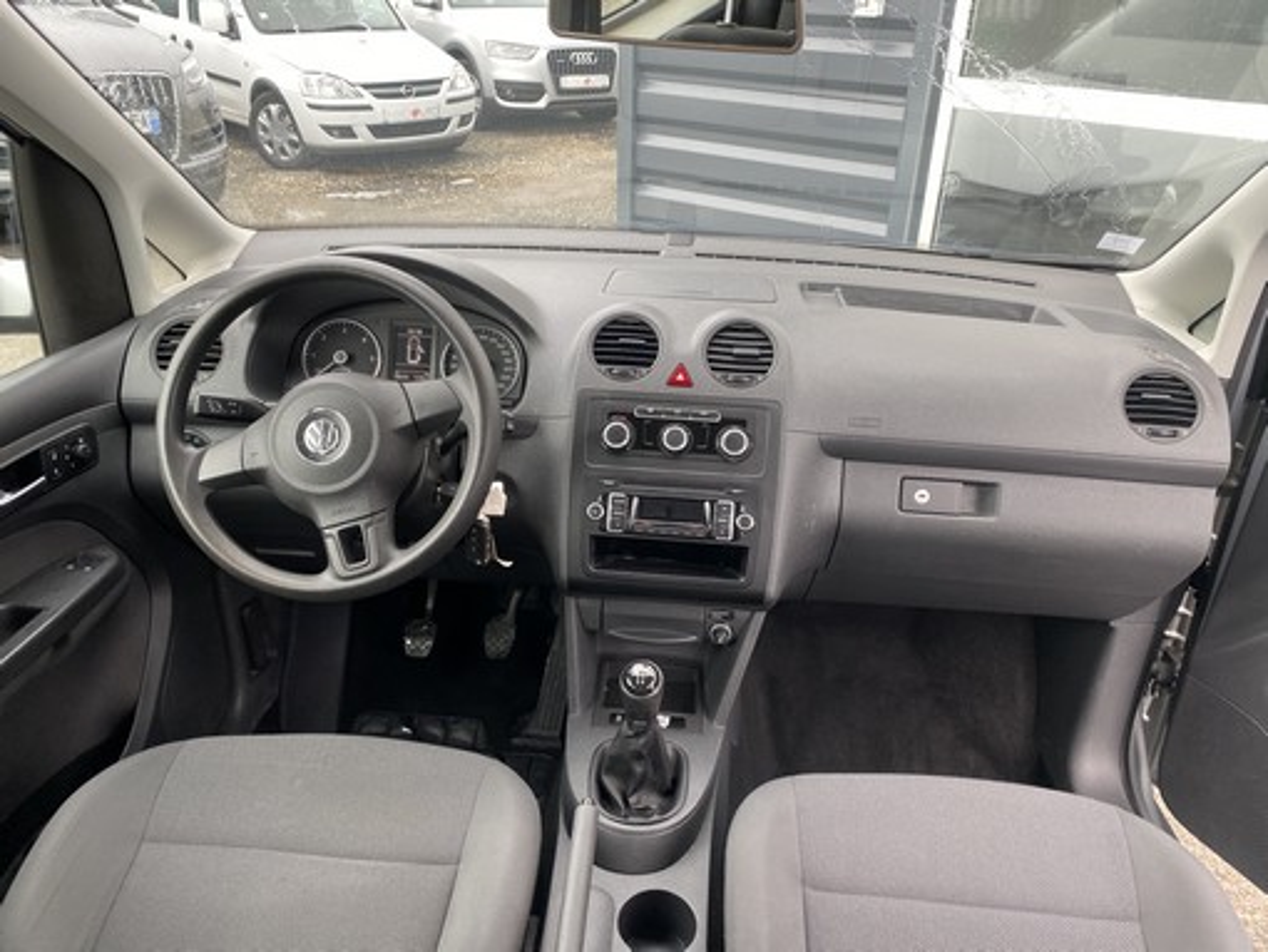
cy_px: 476
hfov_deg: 67.3
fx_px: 953
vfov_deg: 53.1
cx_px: 634
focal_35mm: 26
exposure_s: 1/121
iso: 100
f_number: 1.8
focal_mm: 4.25
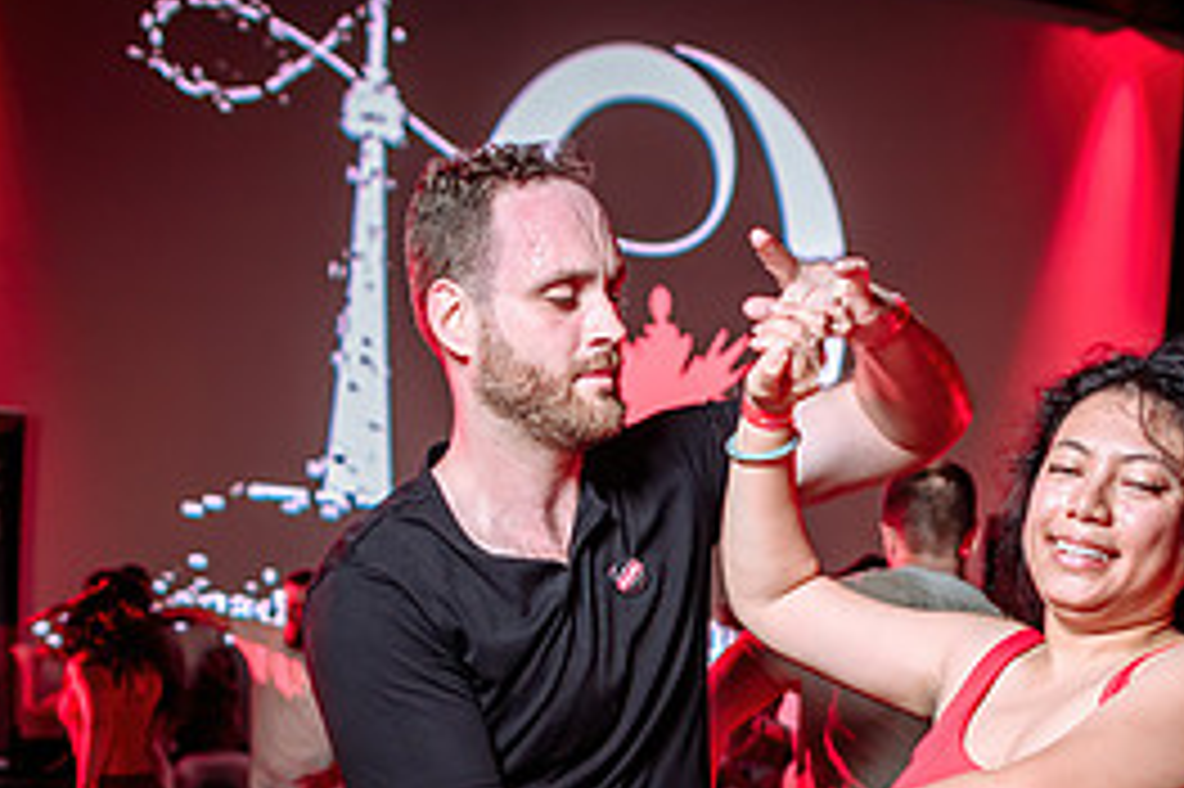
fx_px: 1742
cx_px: 720
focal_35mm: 53
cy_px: 840
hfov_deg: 37.4
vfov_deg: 24.0
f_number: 1.8
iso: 800
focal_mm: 24
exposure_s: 1/50
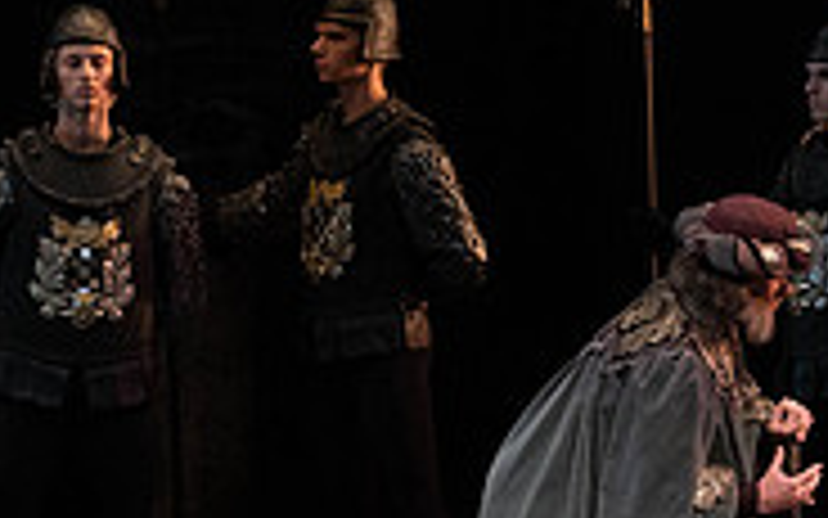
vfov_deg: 1.8
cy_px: 142
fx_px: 16428
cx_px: 976
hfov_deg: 2.9
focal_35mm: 728
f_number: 7.1
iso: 6400
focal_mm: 226
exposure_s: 1/320
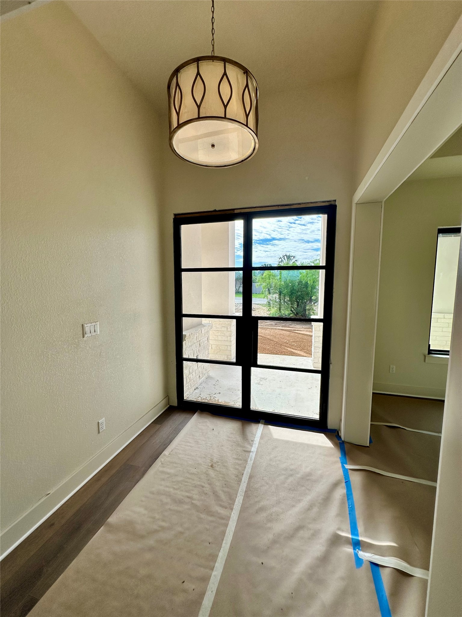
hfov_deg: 85.7
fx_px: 249
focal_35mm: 14
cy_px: 308
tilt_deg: -4.8
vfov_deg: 102.1
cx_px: 231
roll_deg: +0.8
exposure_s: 1/654
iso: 40
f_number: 2.2
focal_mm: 2.22
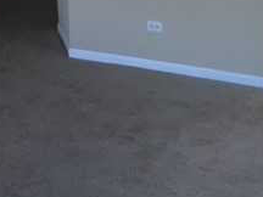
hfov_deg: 21.5
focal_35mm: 86
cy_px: -38
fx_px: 653
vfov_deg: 16.5
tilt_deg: -11.7
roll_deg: -0.8
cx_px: 293
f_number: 2.2
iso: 25
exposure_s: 1/40
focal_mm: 4.15
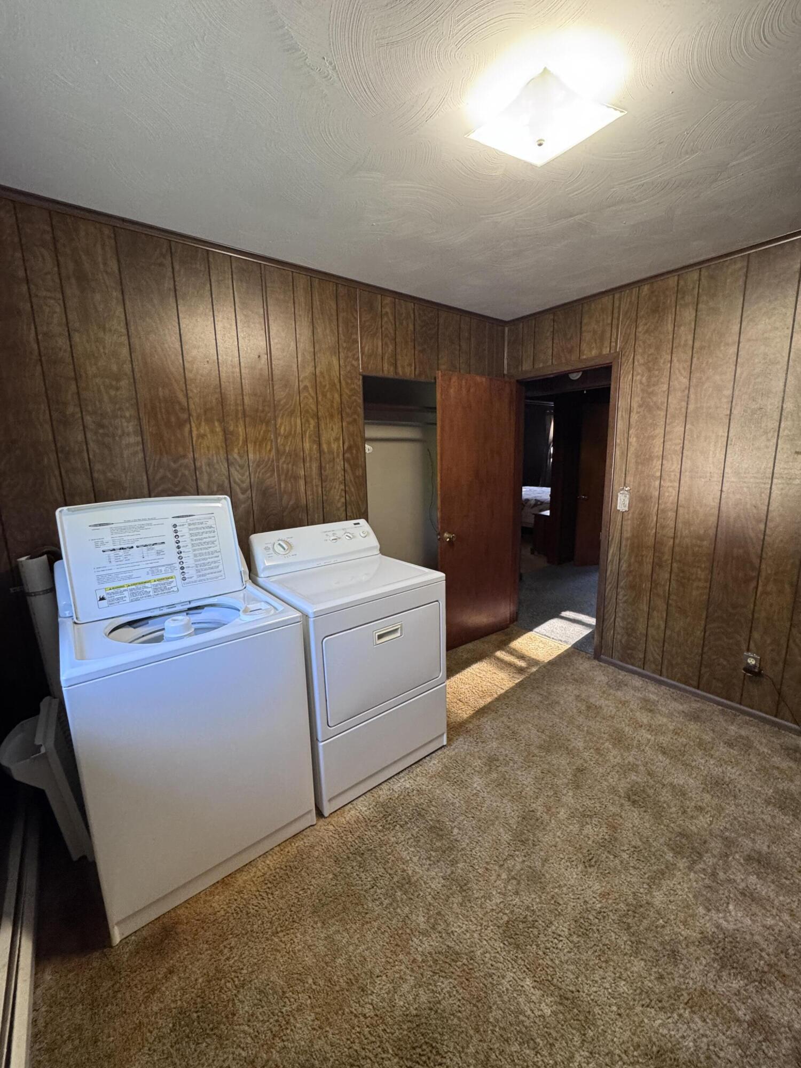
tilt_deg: -11.9
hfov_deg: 85.7
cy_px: 534
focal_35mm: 14
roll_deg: +1.9
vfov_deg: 102.1
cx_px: 400
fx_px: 432
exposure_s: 1/60
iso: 500
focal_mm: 2.22
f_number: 2.2
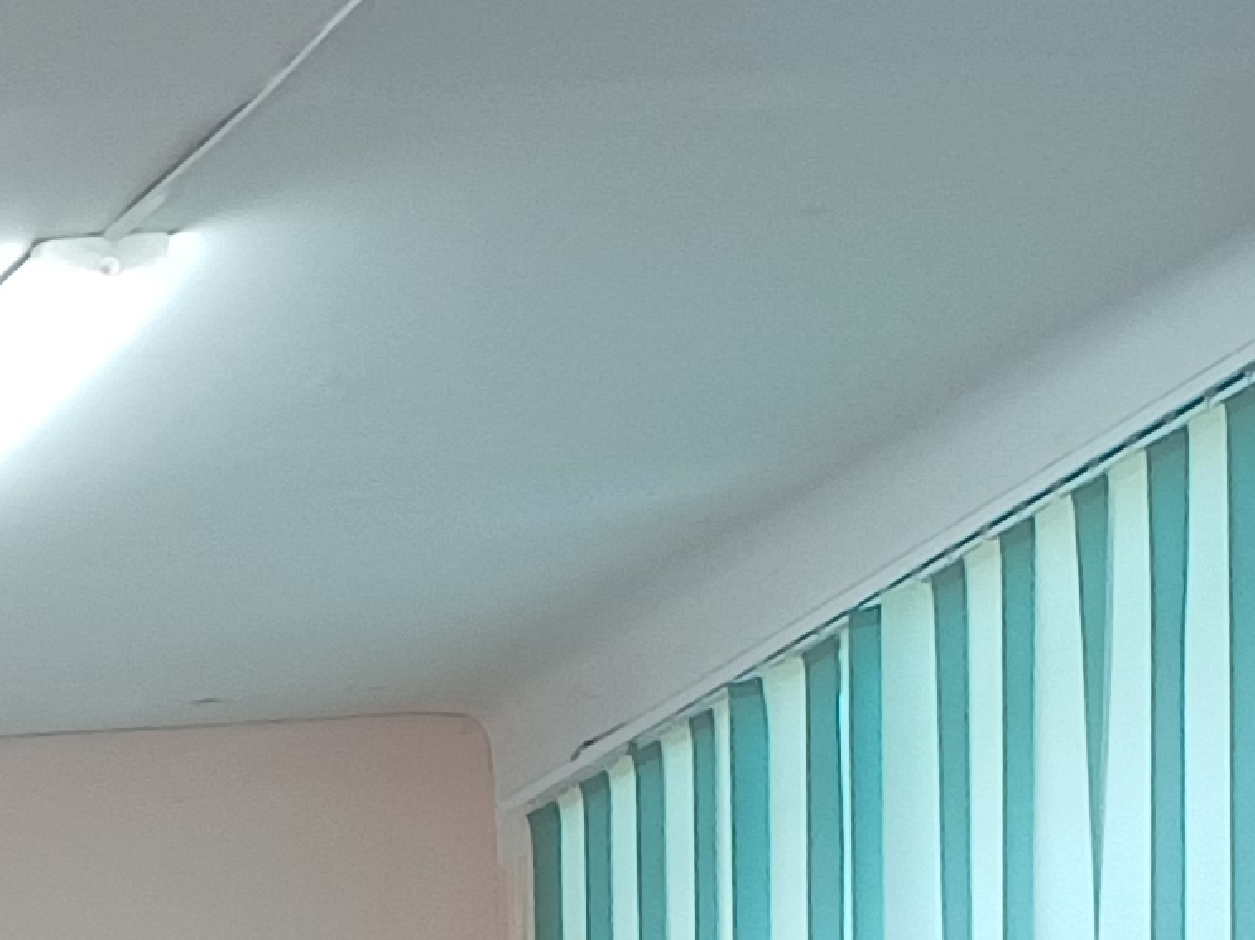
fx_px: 4784
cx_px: -1780
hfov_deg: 12.0
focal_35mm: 132
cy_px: 2395
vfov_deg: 9.7
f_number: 1.8
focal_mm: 4.65
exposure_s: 1/50
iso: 200
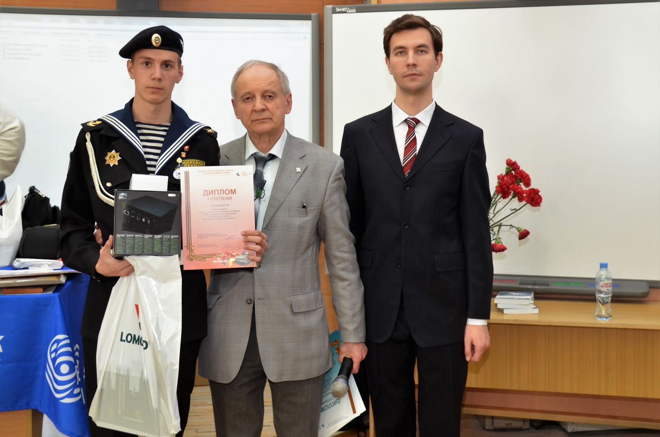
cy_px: 218
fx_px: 741
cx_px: 330
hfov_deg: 48.0
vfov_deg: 32.9
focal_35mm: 40
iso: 800
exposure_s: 1/60
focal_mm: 27
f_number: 4
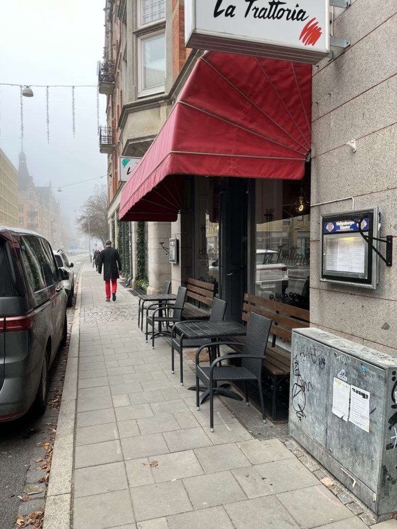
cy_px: 264
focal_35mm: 26
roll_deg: +0.2
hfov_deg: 53.1
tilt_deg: -3.3
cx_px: 198
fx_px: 397
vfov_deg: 67.3
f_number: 1.6
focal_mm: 5.1
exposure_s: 1/122
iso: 40
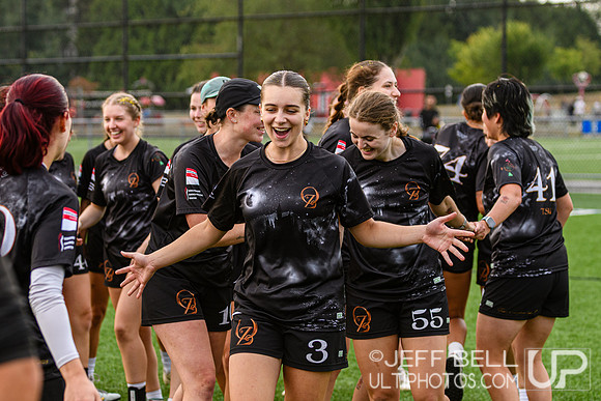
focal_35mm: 105
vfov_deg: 13.0
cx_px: 300
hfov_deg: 19.5
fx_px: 1753
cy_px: 200
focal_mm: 70
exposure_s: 1/1250
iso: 250
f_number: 3.2
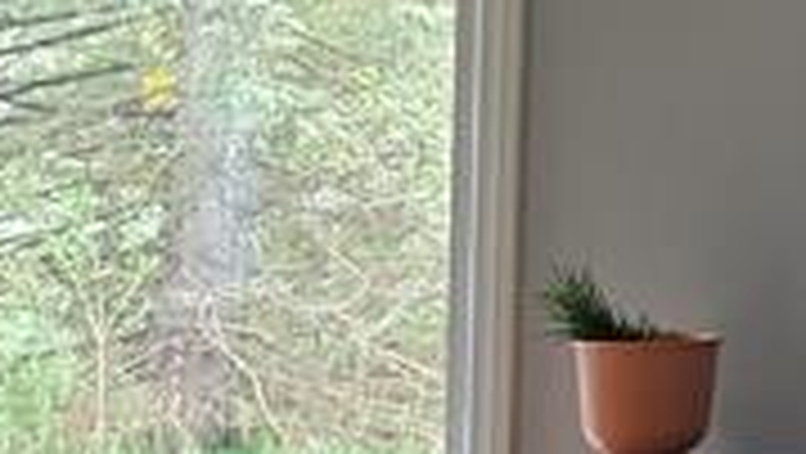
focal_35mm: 143
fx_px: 3058
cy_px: 571
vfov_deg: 8.4
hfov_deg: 12.6
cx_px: -968
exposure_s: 1/120
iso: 160
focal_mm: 6.3
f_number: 1.7
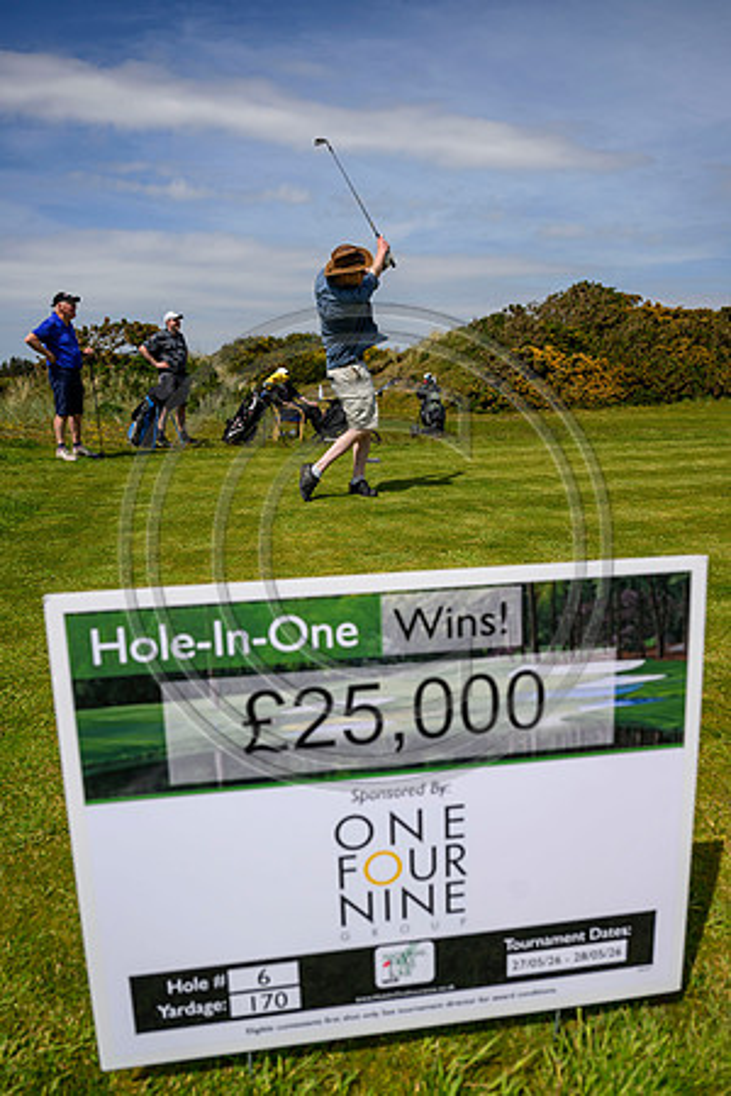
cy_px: 548
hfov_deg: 53.1
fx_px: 731
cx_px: 366
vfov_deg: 73.7
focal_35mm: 24
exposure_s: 1/3200
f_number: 4
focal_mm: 24
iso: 250
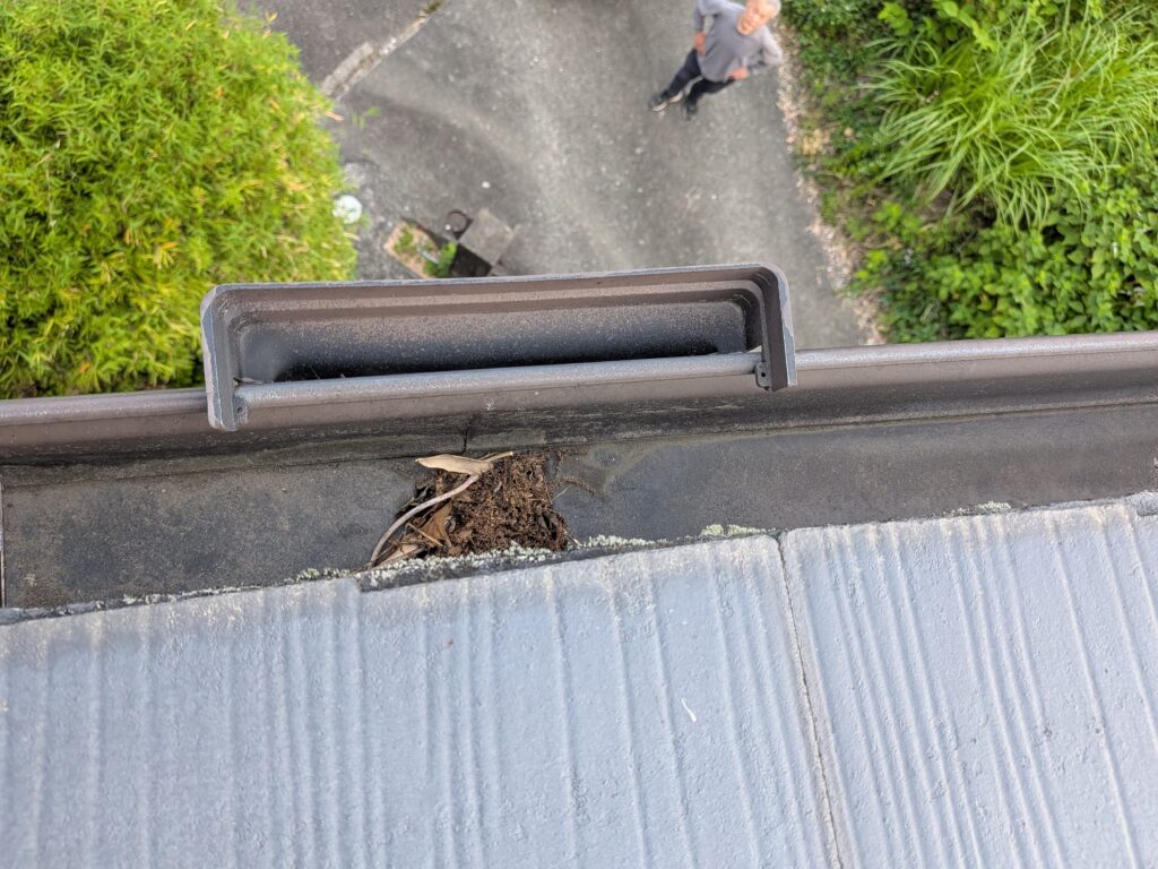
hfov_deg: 71.6
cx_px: 579
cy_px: 434
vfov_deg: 56.8
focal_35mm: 24
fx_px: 803
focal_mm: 4.53
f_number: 1.7
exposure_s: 1/339
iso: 248
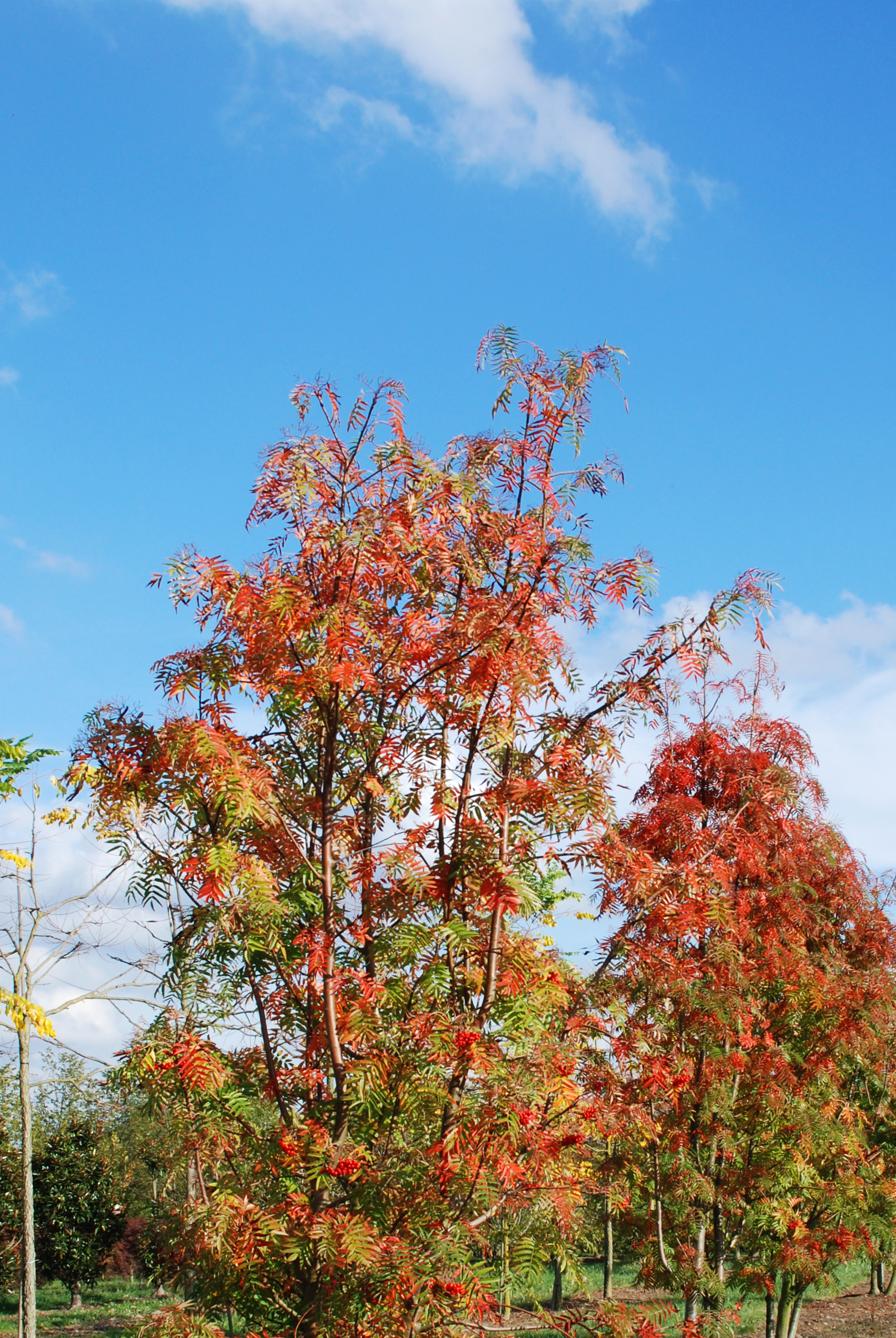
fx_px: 2382
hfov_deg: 21.2
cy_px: 876
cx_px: 619
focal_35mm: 64
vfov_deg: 31.2
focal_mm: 28
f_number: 9
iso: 200
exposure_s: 1/250
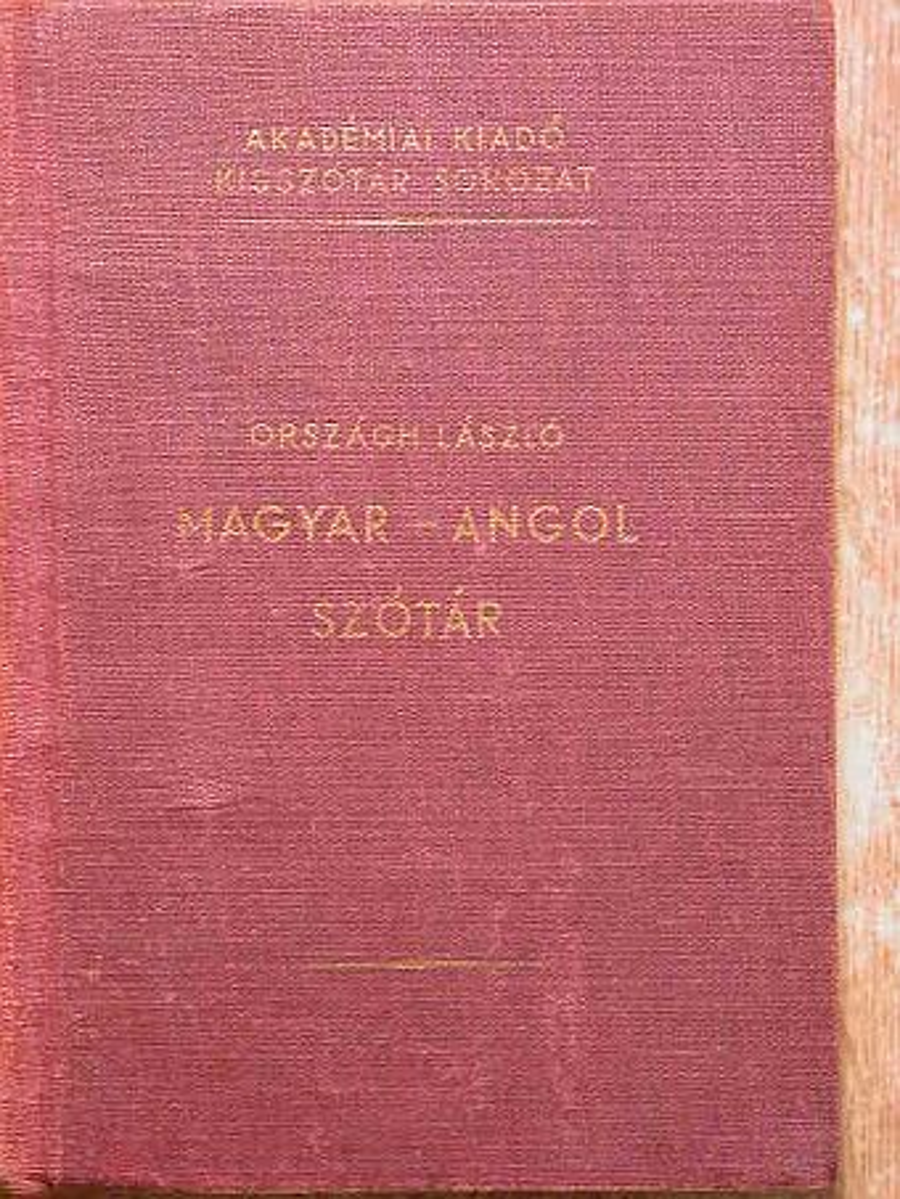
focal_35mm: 113
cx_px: 450
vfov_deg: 17.4
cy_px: 600
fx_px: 3915
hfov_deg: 13.1
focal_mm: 23.5
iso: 100
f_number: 4.2
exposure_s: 1/27.6
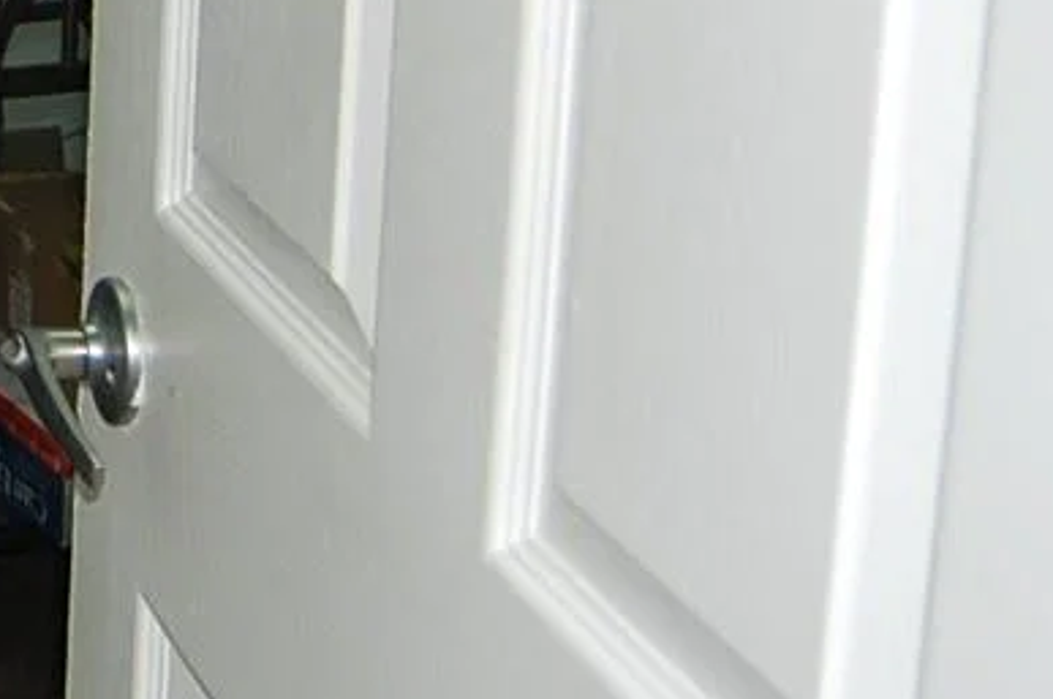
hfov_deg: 17.3
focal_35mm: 105
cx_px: -580
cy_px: -267
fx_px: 3067
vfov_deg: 12.5
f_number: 3.5
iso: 400
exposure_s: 1/60
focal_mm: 18
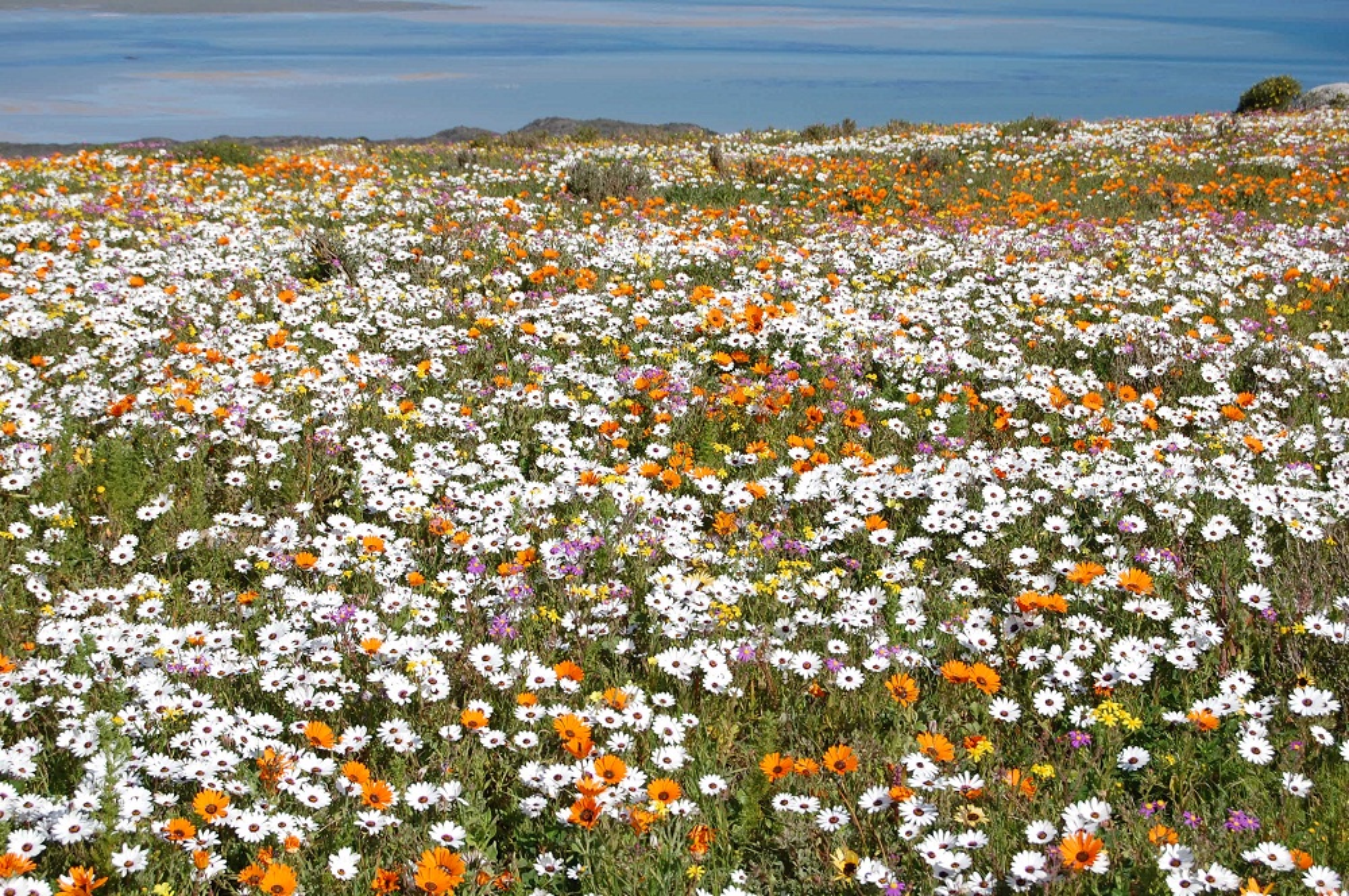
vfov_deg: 16.5
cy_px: 448
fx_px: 3087
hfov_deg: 24.6
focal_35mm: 82
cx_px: 674
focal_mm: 55
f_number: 11
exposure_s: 1/500
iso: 200
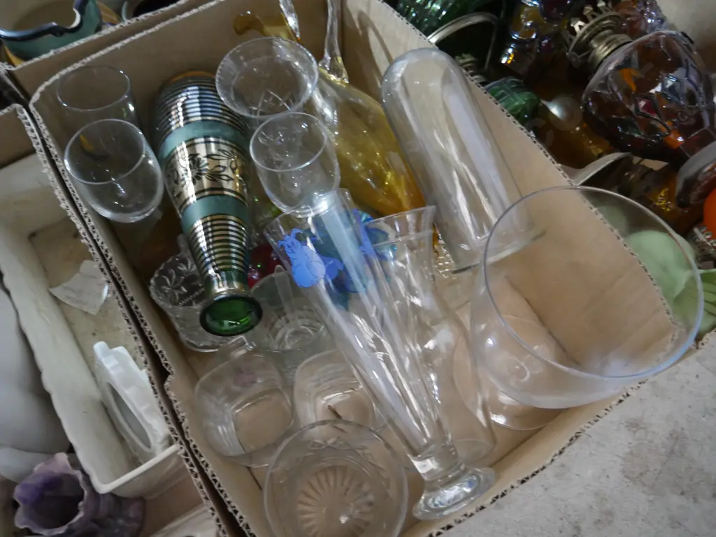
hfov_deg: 63.4
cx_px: 358
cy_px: 268
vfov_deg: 49.8
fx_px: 579
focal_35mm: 28
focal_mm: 14
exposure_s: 1/50
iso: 3200
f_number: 3.5
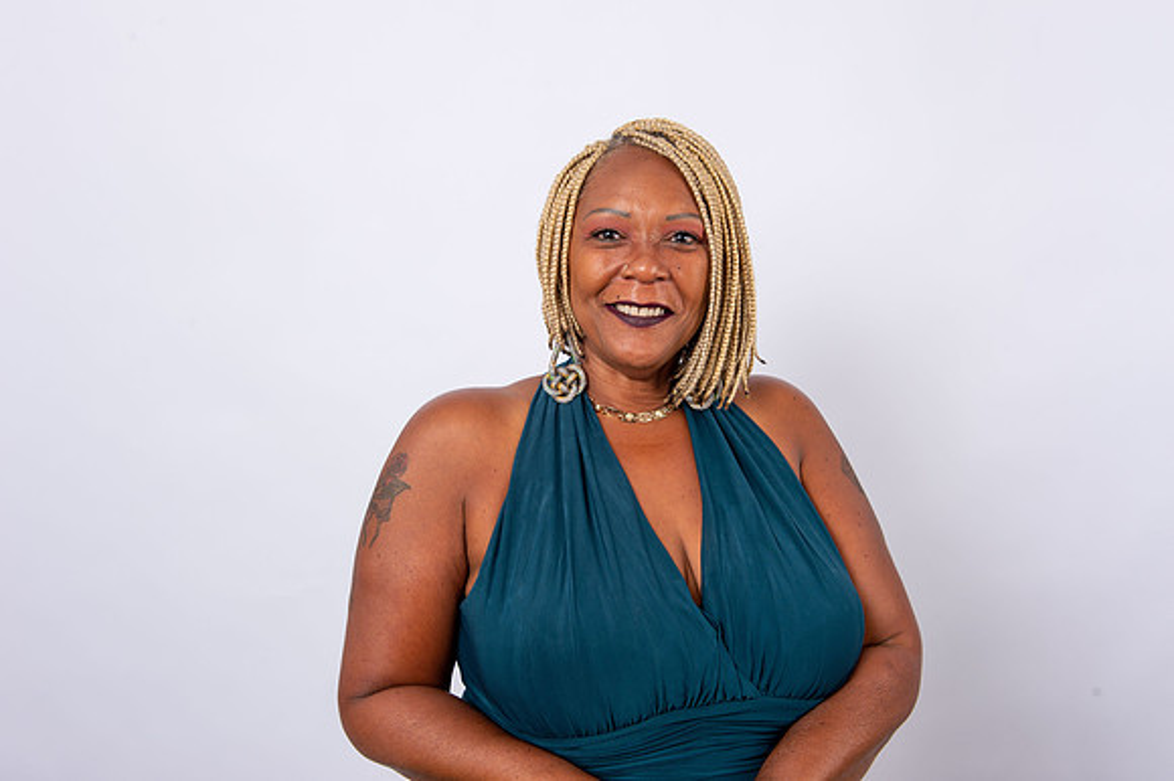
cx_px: 587
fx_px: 1369
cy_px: 390
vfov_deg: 31.9
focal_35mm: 42
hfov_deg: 46.4
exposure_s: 1/200
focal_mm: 42
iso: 160
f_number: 8
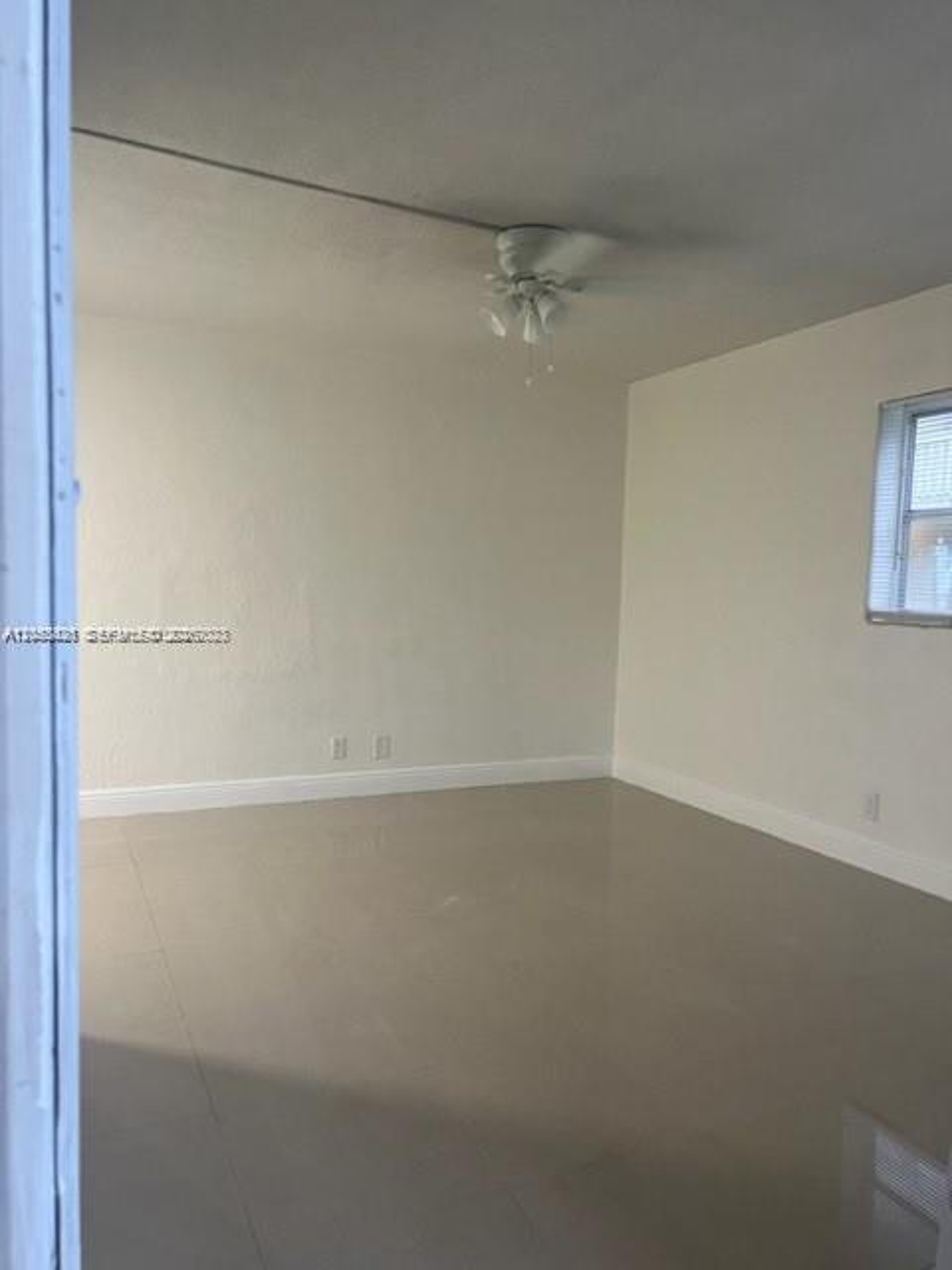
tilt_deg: -4.3
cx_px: 476
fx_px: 953
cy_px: 635
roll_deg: +0.6
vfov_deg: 67.3
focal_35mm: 26
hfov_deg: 53.1
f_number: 1.5
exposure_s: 1/60
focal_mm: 5.7
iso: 200
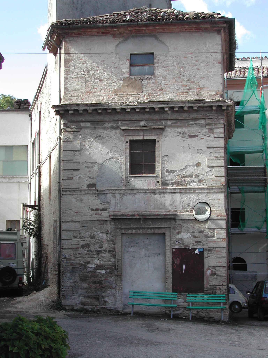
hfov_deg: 21.9
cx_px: 134
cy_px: 179
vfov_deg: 29.0
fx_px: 692
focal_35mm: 67
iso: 100
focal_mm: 14.2
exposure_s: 1/361
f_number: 3.7
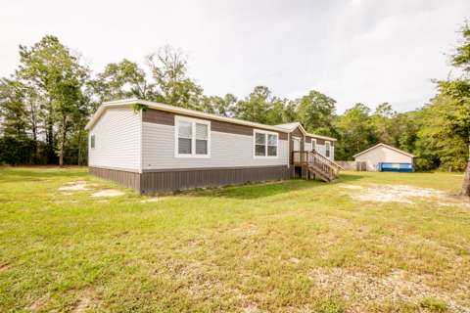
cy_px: 156
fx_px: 196
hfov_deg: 100.4
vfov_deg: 77.3
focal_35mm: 15
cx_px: 235
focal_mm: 10
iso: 100
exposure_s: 1/200
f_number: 8
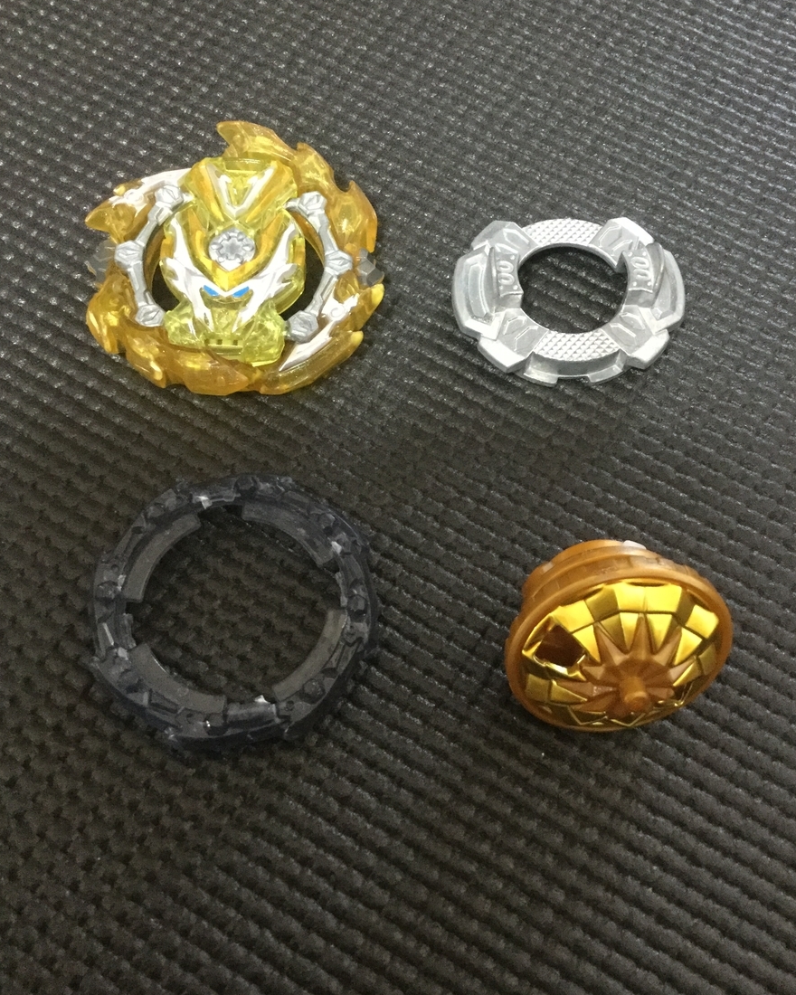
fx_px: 972
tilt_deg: -65.8
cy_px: 520
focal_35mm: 33
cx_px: 399
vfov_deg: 54.2
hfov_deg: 44.5
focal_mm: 3.3
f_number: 2.4
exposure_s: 1/15
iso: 320
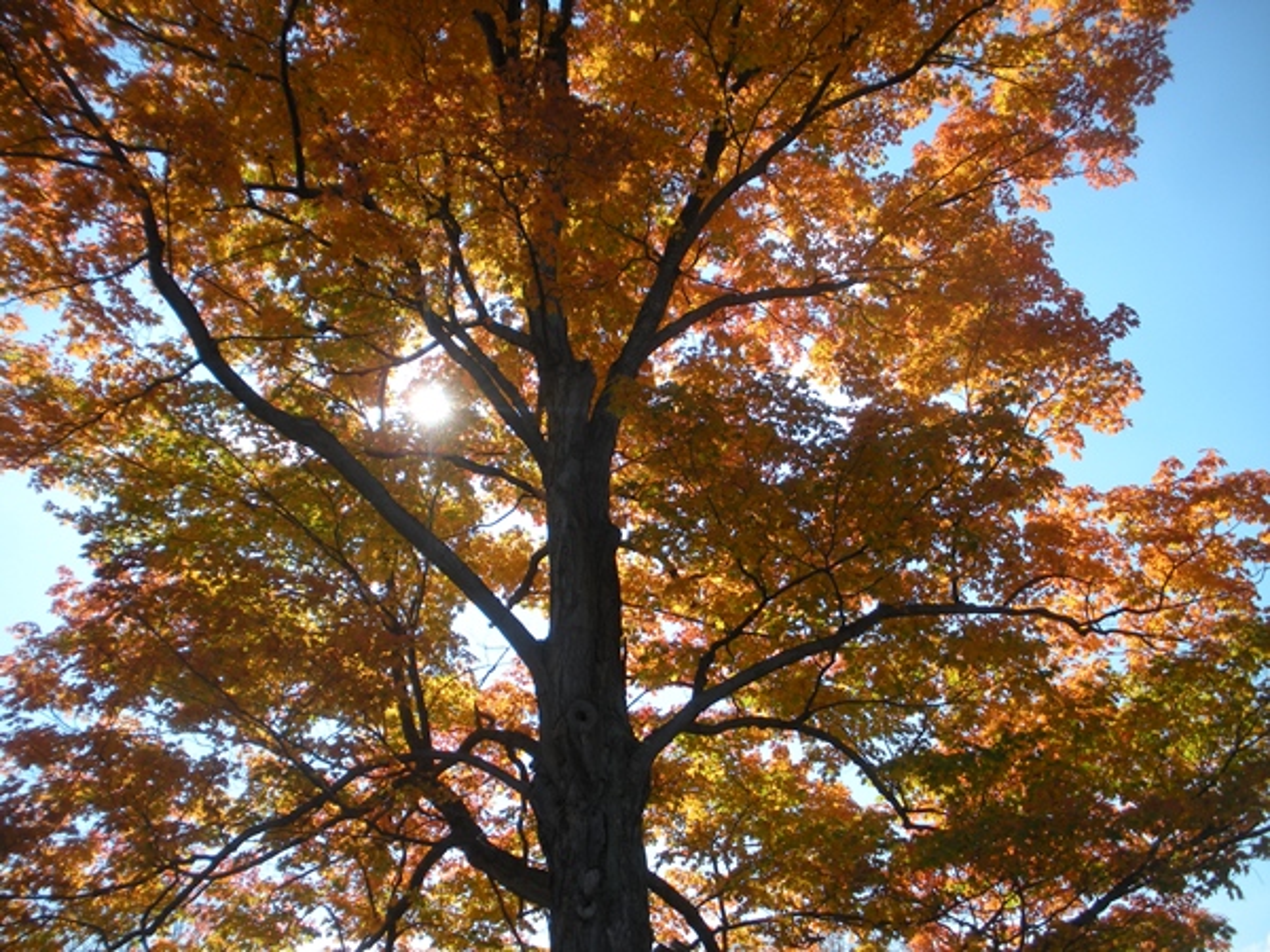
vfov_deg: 39.7
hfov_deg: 51.4
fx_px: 1321
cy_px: 476
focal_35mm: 36
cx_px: 635
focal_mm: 6.3
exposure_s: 1/520
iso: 64
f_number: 3.5
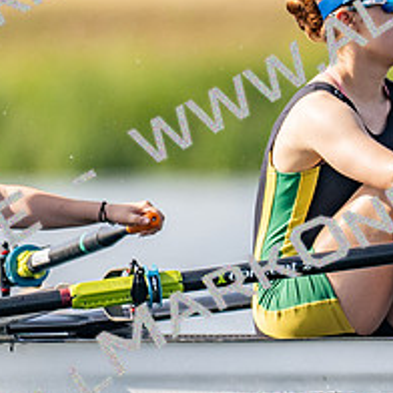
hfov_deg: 0.8
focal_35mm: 2267
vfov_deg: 0.8
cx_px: 375
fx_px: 29119
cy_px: 168
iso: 180
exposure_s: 1/2500
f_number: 4
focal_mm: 600
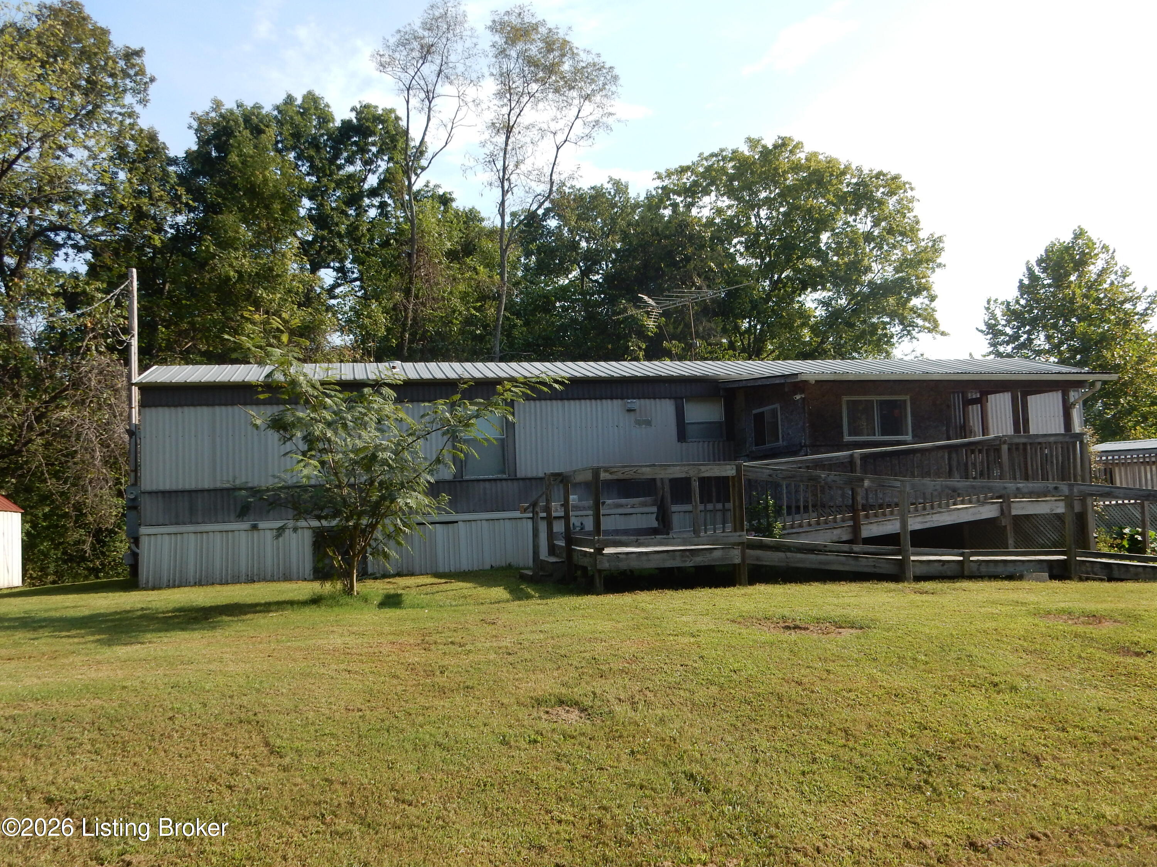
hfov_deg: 60.0
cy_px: 434
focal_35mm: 30
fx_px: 1003
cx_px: 578
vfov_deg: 46.8
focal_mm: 5.4
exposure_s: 1/640
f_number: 4
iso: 125
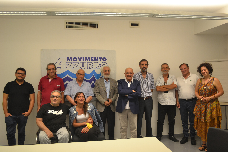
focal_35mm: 33
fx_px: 209
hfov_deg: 57.2
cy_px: 76
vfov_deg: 40.0
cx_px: 114
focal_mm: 22
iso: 400
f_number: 3.8
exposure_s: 1/40
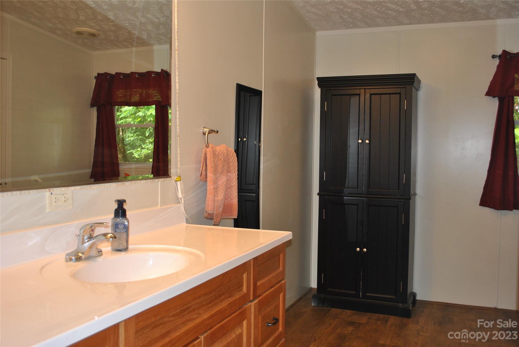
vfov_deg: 37.0
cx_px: 260
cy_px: 174
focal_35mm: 36
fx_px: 520
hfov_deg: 53.1
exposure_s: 1/60
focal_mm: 24
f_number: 4
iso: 200
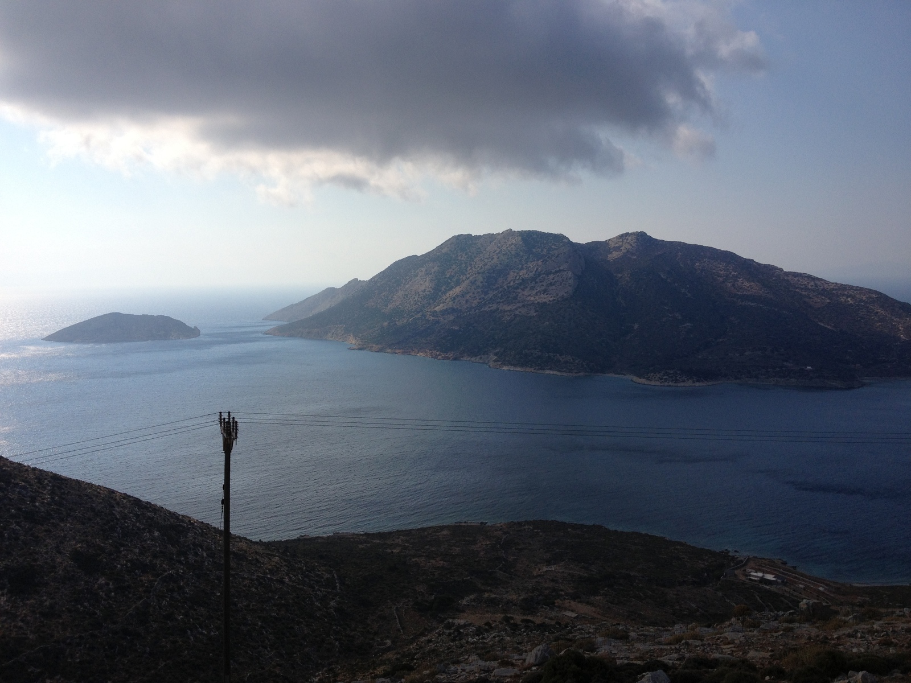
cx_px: 456
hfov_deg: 52.6
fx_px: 921
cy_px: 342
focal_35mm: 35
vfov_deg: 40.7
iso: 50
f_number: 2.4
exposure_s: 1/3067
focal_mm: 4.28
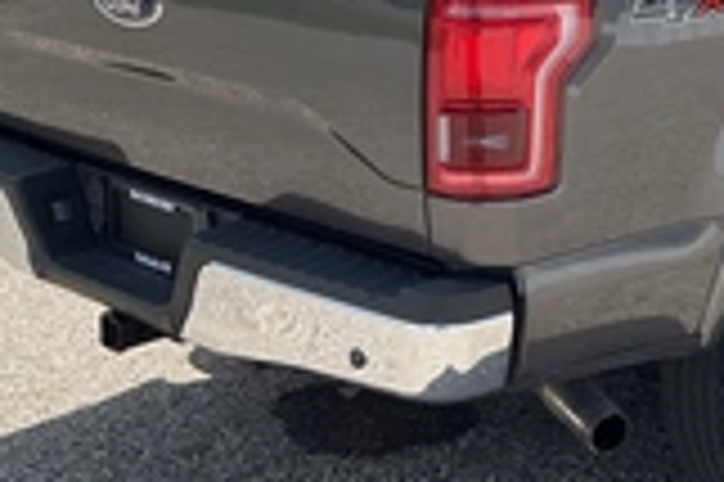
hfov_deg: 26.4
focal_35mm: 75
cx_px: 607
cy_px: 18
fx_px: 1507
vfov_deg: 17.8
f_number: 1.8
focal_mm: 3
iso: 25
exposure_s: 1/997
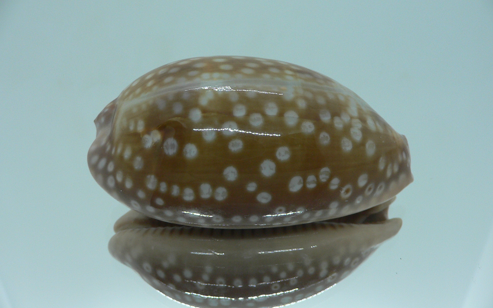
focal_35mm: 38
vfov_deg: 33.6
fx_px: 511
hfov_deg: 51.5
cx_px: 246
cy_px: 156
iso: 100
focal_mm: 4.6
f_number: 2.8
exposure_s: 1/60
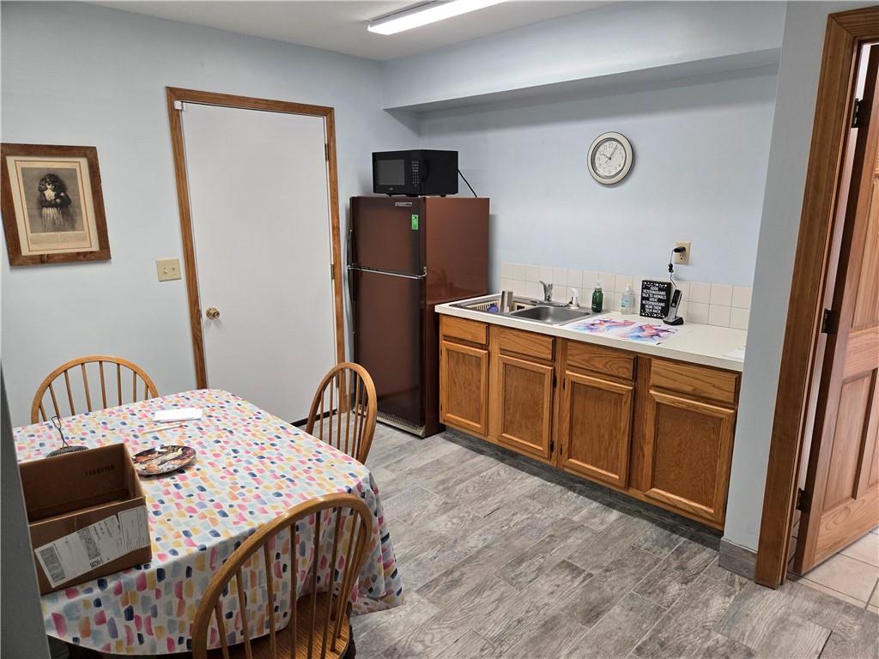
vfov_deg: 58.9
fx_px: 584
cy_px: 330
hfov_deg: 73.9
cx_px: 440
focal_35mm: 23
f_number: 1.8
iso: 160
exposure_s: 1/120
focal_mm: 5.4
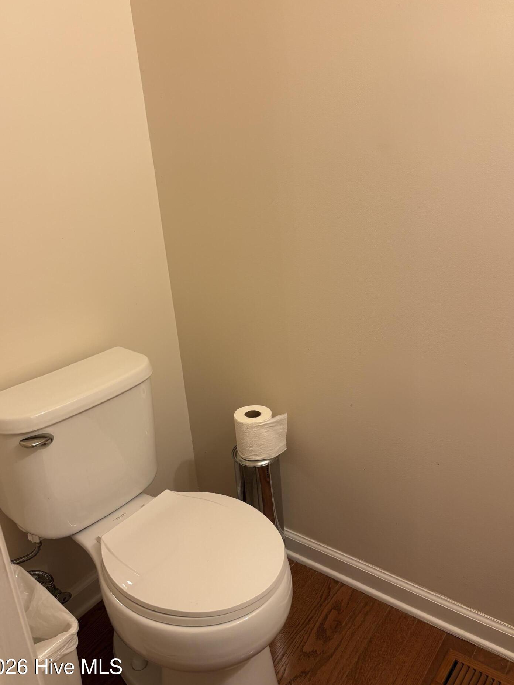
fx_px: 554
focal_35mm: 28
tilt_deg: -19.1
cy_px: 332
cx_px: 242
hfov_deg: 49.7
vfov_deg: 63.4
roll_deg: +5.3
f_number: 1.6
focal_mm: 5.96
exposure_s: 1/60
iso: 100
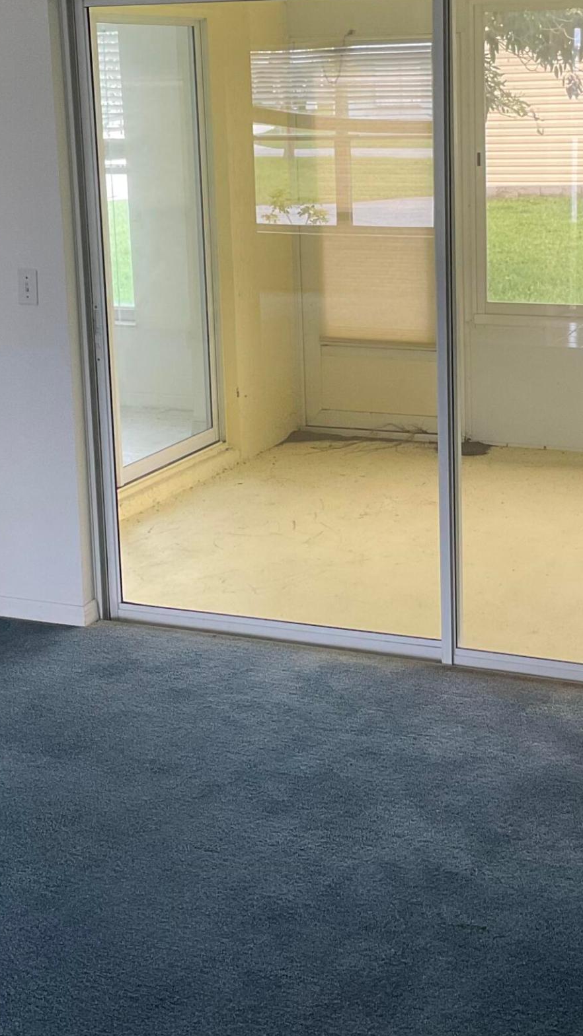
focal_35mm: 58
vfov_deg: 35.8
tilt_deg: -10.9
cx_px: 393
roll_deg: +1.2
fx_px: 1595
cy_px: 372
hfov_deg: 20.6
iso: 64
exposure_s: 1/99
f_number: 1.8
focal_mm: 3
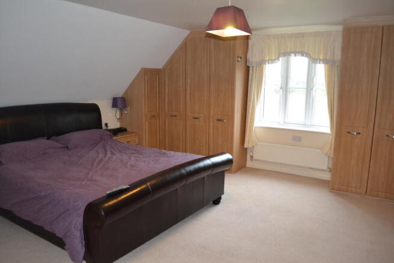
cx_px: 197
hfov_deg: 67.4
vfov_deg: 48.0
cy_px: 132
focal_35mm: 27
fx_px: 296
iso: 1600
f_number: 3.5
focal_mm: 18
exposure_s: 1/60
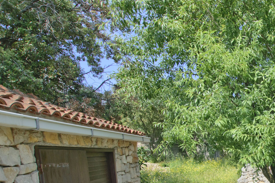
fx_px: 260
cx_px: 308
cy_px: 189
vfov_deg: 34.8
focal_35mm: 34
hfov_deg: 42.6
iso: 200
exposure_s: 1/320
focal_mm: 10
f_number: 9
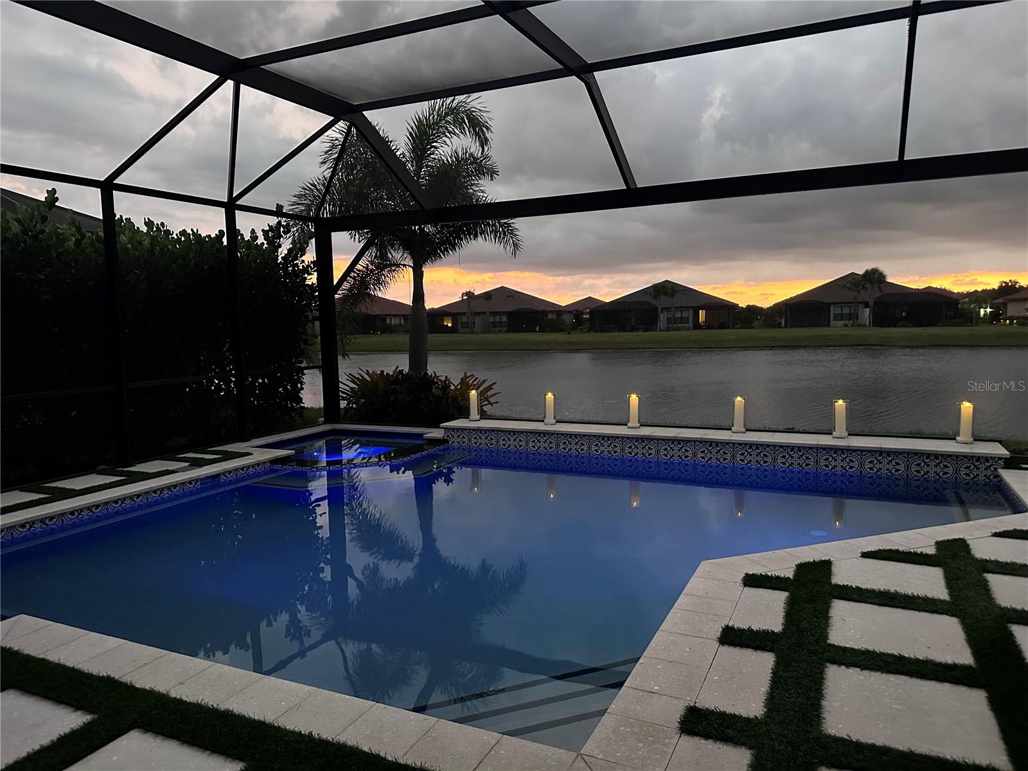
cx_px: 514
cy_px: 386
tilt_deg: -6.0
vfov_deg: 56.8
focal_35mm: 24
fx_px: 713
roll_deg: +1.2
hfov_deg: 71.6
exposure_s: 1/30
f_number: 1.78
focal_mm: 6.86
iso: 1000
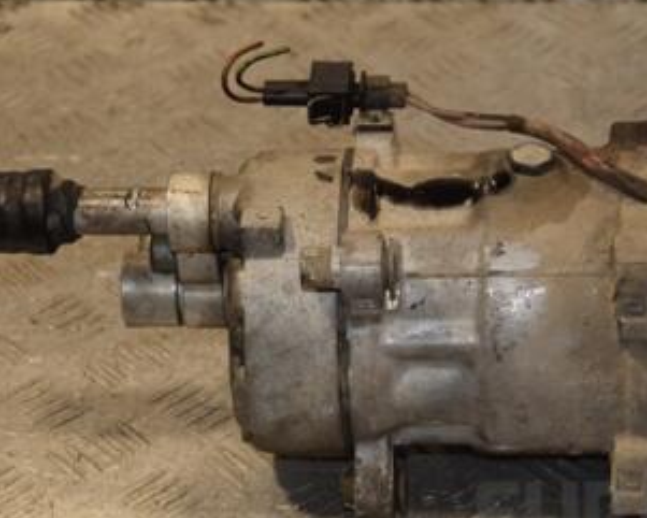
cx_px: 436
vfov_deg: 13.1
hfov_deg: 16.3
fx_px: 2260
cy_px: 228
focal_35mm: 118
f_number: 4.8
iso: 800
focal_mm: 42
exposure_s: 1/200
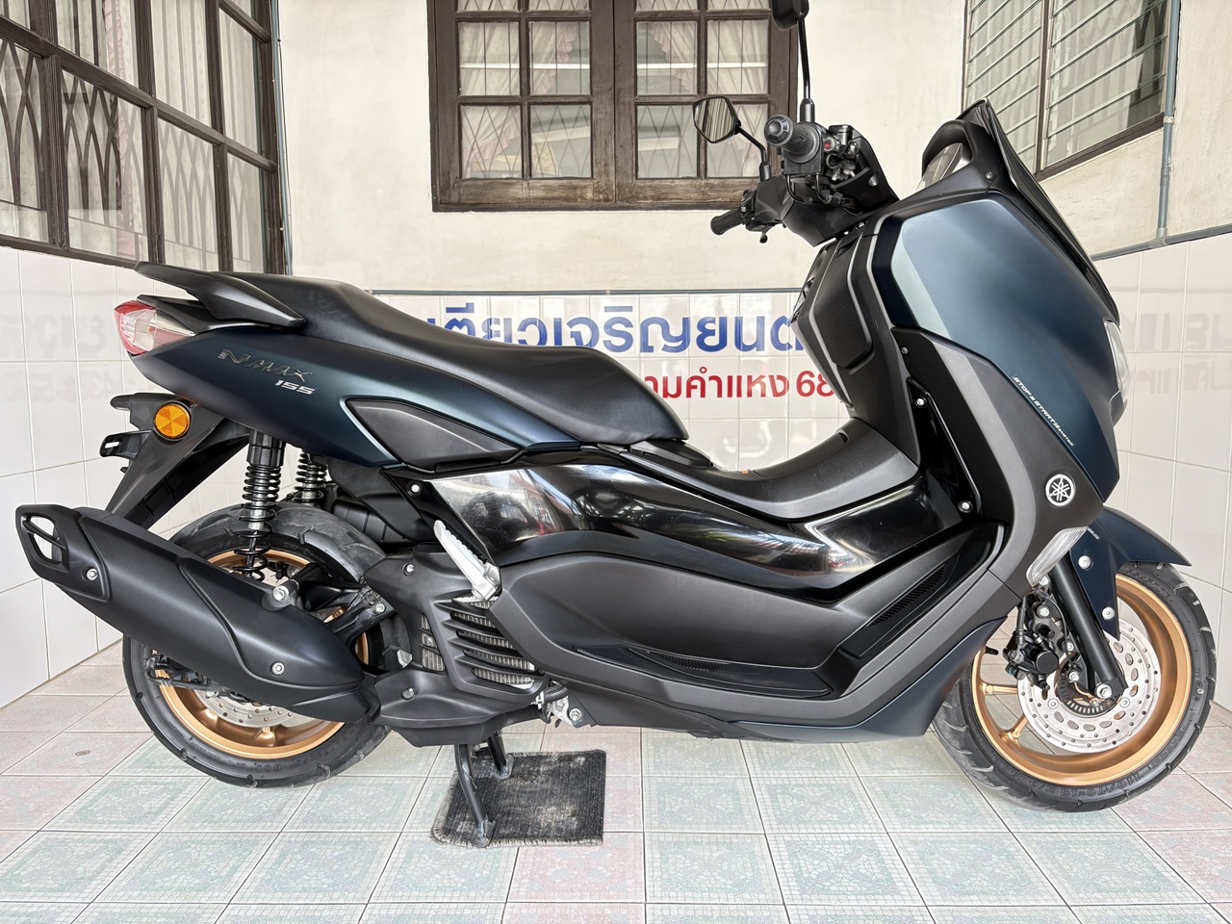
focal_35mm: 26
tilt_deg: -6.6
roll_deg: +1.2
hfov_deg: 67.3
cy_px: 462
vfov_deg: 53.1
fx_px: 925
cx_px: 616
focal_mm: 5.96
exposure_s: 1/81
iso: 125
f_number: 1.6
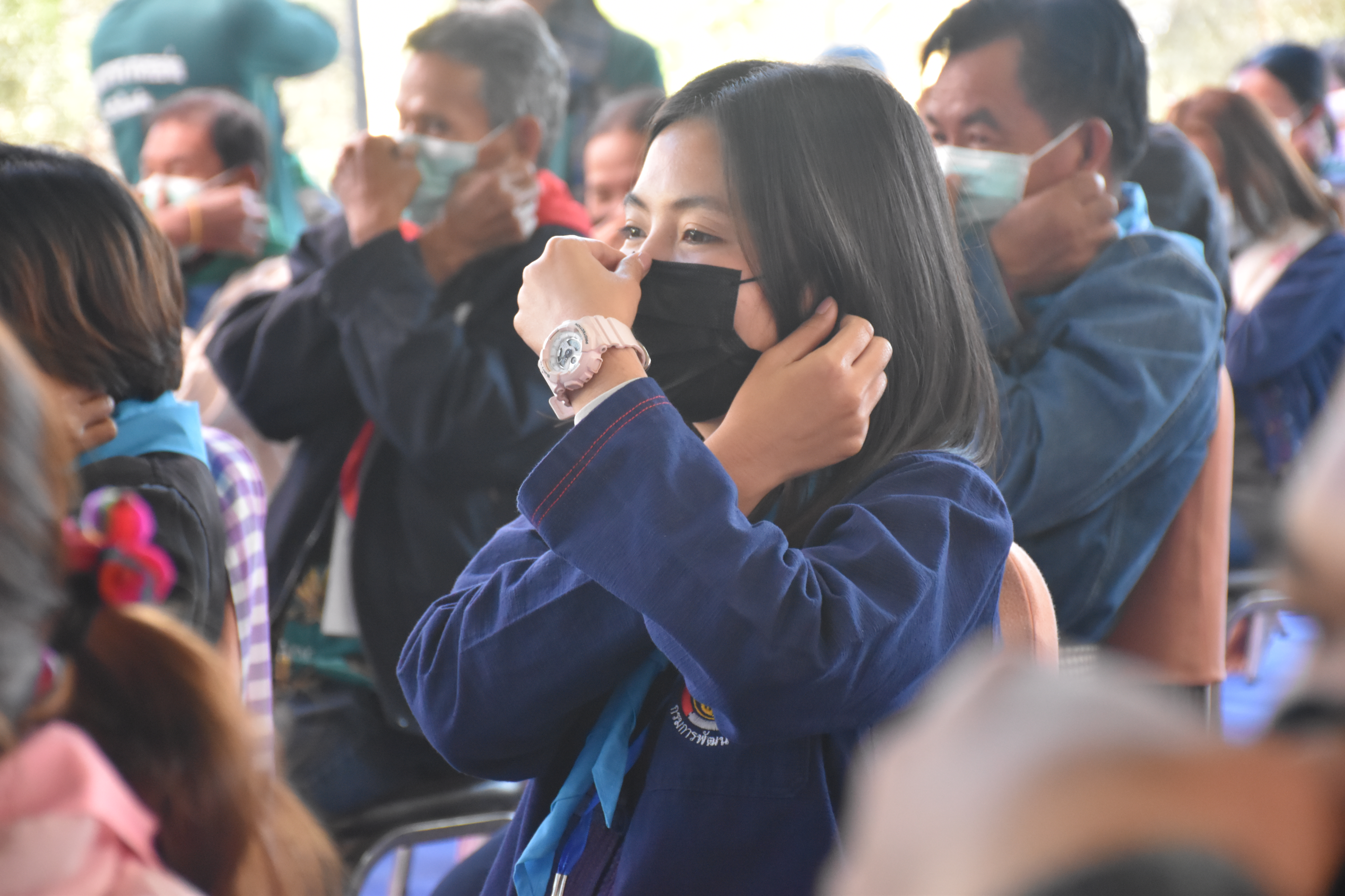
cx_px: 672
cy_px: 448
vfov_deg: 10.8
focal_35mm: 128
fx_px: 4763
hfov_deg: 16.1
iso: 2800
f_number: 5.3
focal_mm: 85
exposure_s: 1/60
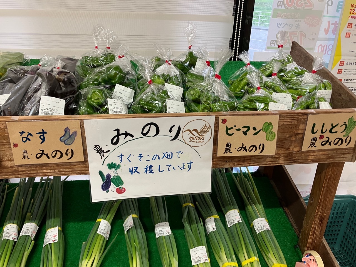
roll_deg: -2.5
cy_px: 134
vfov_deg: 49.7
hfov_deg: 63.4
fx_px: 288
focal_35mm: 28
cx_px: 178
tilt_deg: -24.1
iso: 125
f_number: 1.8
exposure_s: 1/60
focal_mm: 3.99
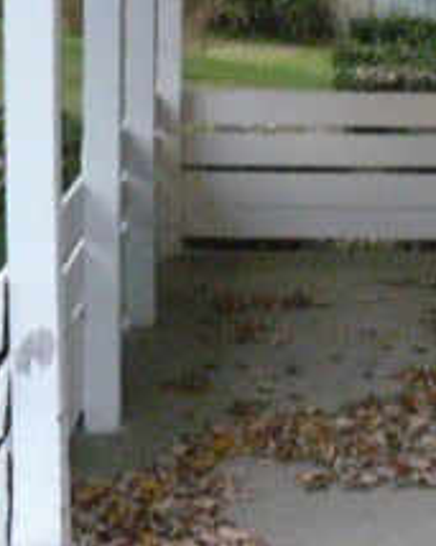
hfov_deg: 14.4
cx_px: 459
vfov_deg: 17.8
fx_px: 1695
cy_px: -3
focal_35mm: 105
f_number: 2.8
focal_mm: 6
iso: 800
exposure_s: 1/10
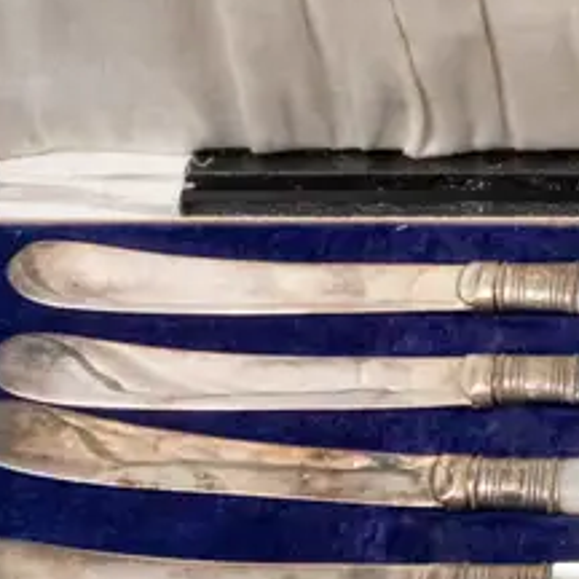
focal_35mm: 159
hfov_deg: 10.3
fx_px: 3009
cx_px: 1062
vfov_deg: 11.0
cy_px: 147
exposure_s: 1/160
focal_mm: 19
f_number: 5.6
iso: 3200
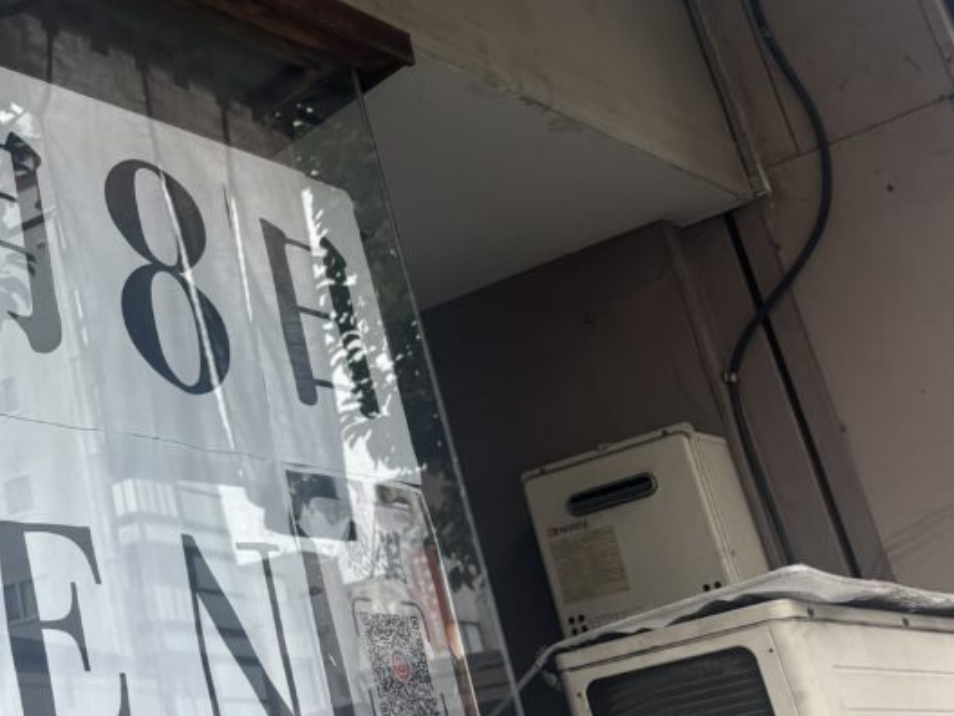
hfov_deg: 28.0
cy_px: 165
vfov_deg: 23.0
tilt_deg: +28.4
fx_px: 1736
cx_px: -90
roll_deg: +9.7
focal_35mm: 63
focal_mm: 5.96
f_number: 1.6
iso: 50
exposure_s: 1/1420
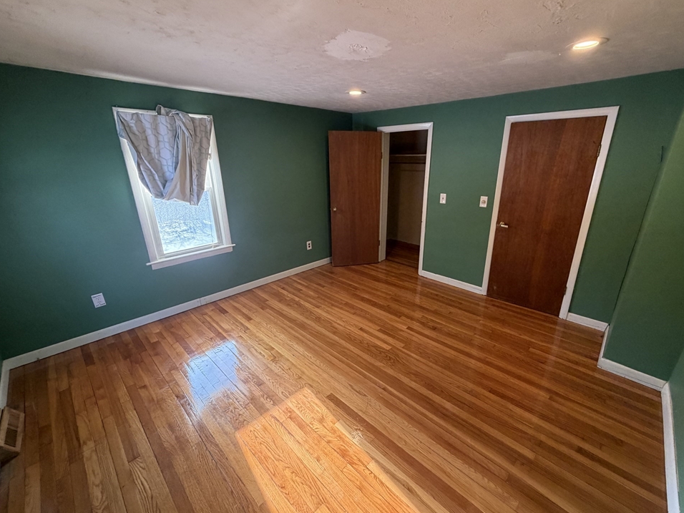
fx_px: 296
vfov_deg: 81.7
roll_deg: +0.3
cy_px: 255
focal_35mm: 15
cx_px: 356
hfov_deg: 98.1
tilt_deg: -20.2
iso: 250
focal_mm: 2.22
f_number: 2.2
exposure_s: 1/60
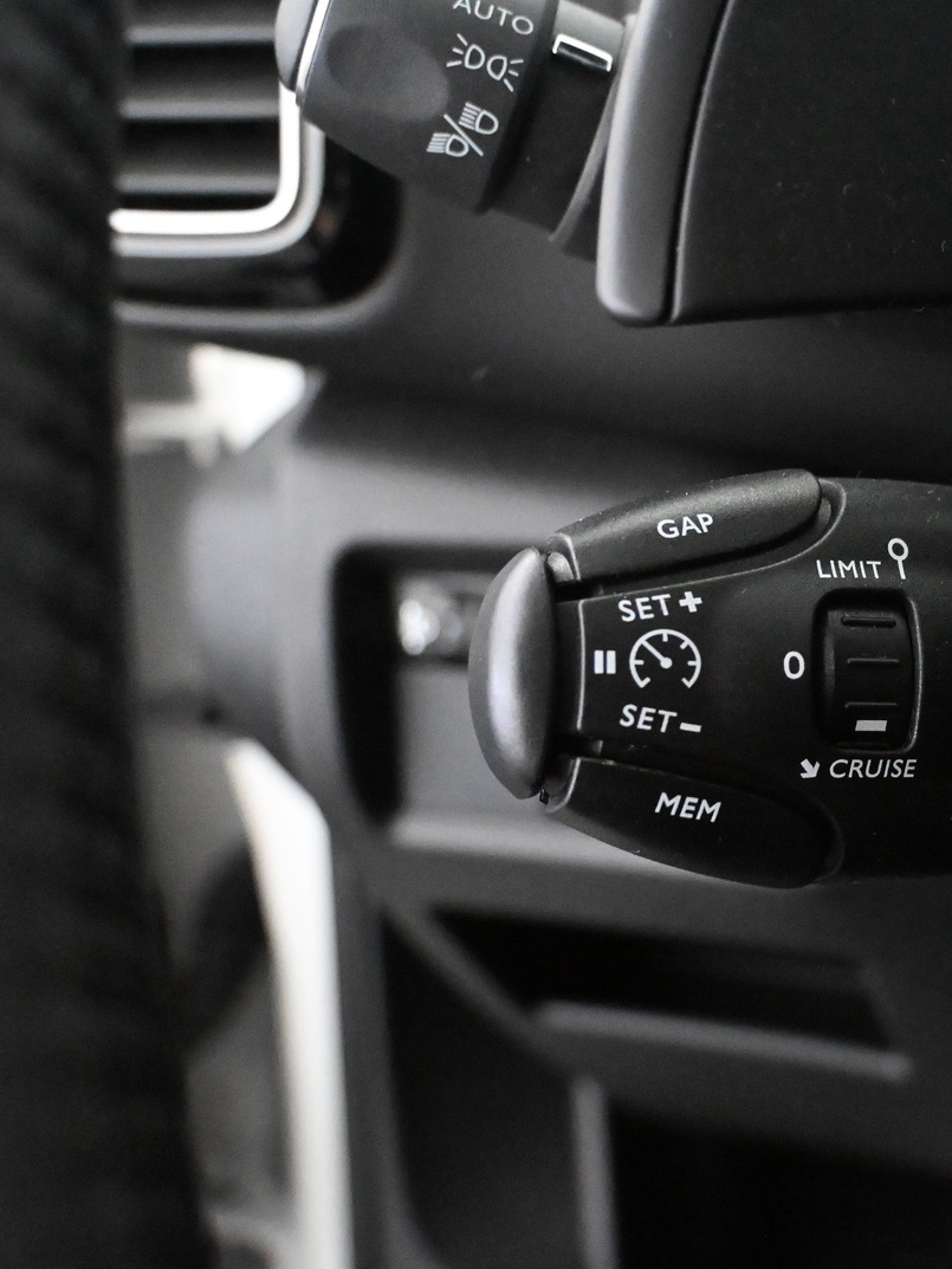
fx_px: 1676
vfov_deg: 41.5
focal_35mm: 46
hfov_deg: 30.3
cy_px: 636
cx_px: 857
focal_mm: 21
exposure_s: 1/60
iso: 11400
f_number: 4
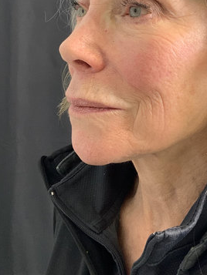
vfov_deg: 29.1
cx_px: 168
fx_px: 518
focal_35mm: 65
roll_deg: -2.4
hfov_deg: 22.3
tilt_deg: -5.1
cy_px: 53
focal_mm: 3
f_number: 1.8
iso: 64
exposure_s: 1/60
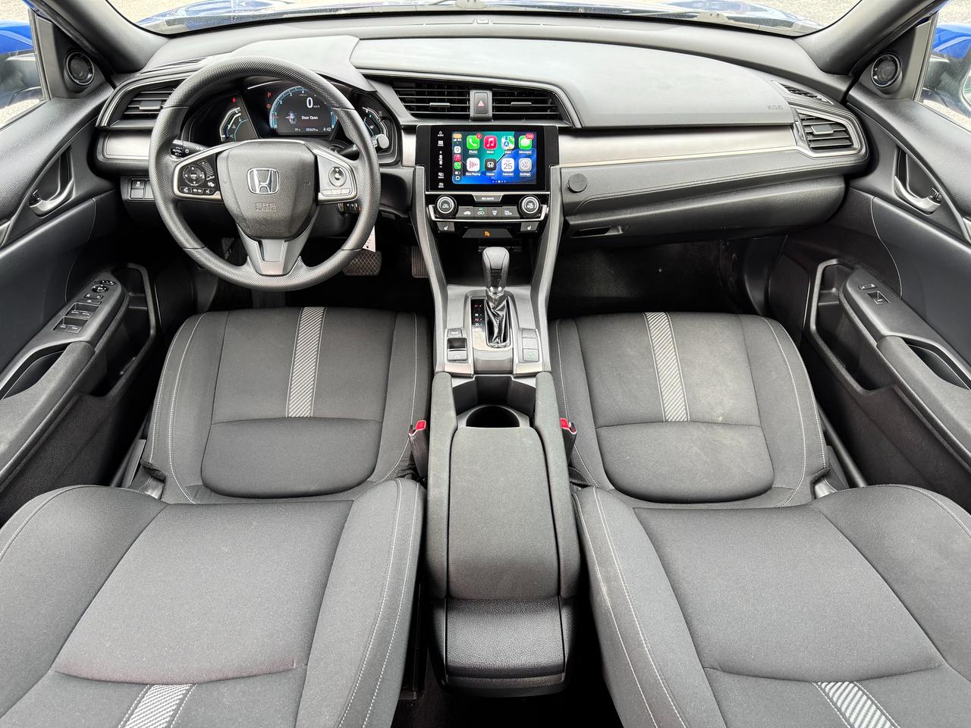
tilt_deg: -38.3
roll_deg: -0.2
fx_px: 673
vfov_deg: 56.8
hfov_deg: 71.6
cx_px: 486
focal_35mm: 24
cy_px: 364
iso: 200
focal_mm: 6.76
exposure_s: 1/121
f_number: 1.78
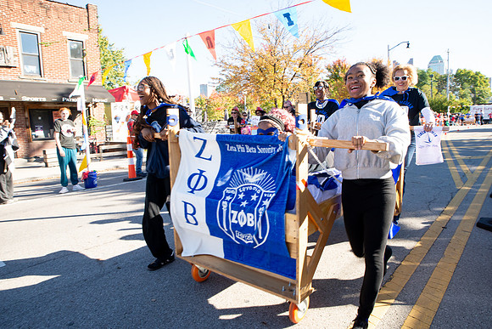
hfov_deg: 73.7
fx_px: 328
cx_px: 246
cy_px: 164
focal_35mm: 24
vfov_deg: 53.2
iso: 800
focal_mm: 24
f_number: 11
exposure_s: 1/160
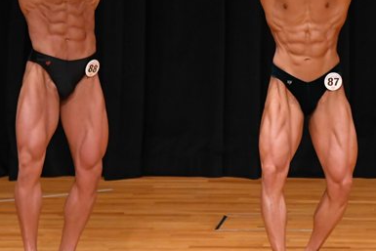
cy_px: 90
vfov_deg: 2.5
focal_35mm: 543
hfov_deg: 3.8
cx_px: 331
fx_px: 5673
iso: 3200
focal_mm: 180
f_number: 5.6
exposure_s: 1/400
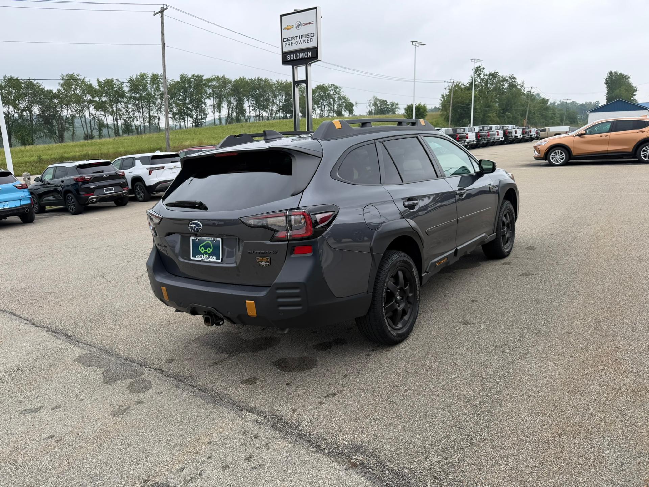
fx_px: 450
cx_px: 324
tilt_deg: -10.1
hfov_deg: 71.6
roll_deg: -0.1
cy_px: 244
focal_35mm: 24
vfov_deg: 56.8
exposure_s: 1/584
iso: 80
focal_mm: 6.76
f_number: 1.78
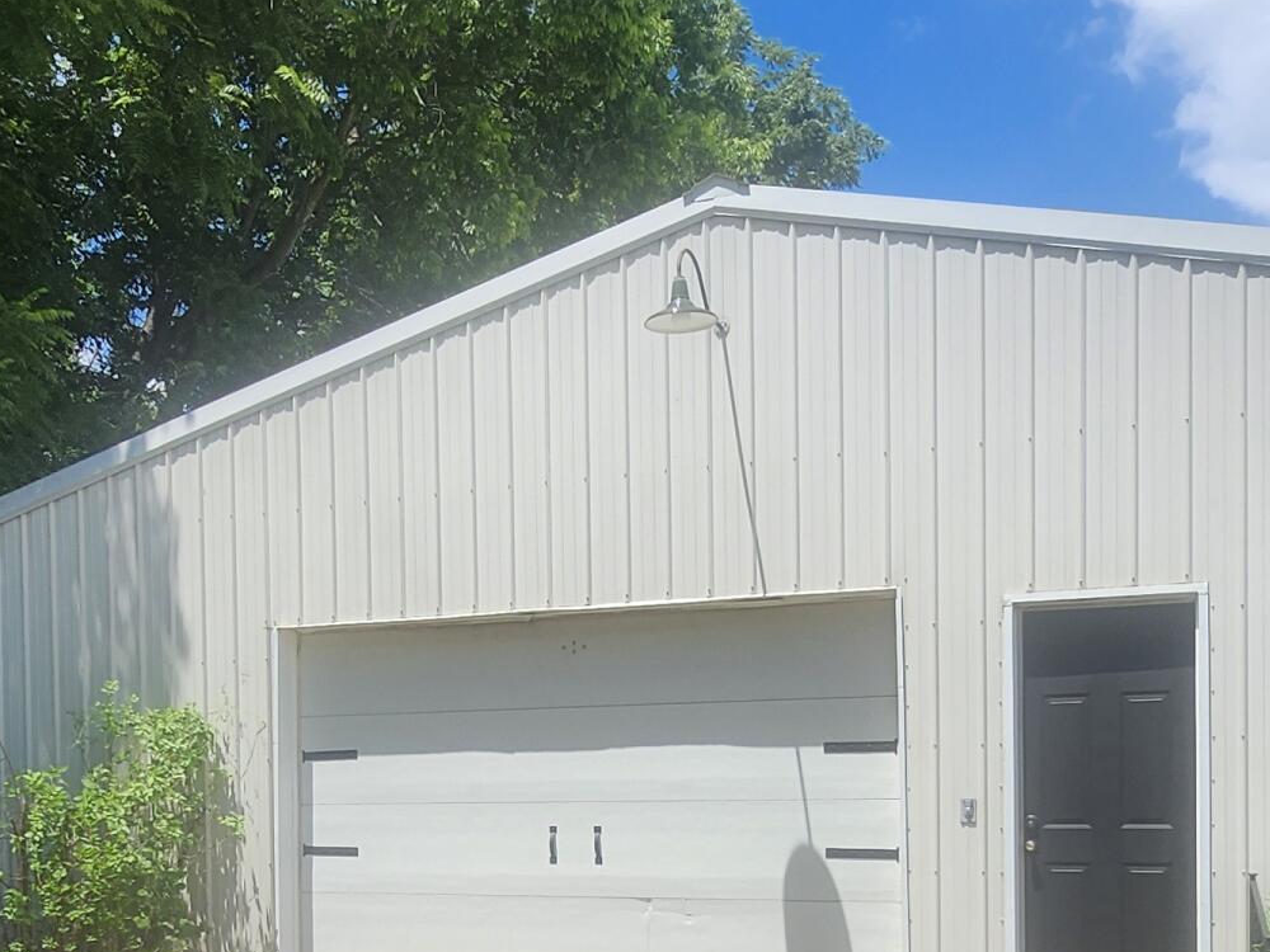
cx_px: 533
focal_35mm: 39
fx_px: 1431
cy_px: 773
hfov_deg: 47.7
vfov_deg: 35.5
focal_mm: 1.74
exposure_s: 1/1580
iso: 40
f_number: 2.2
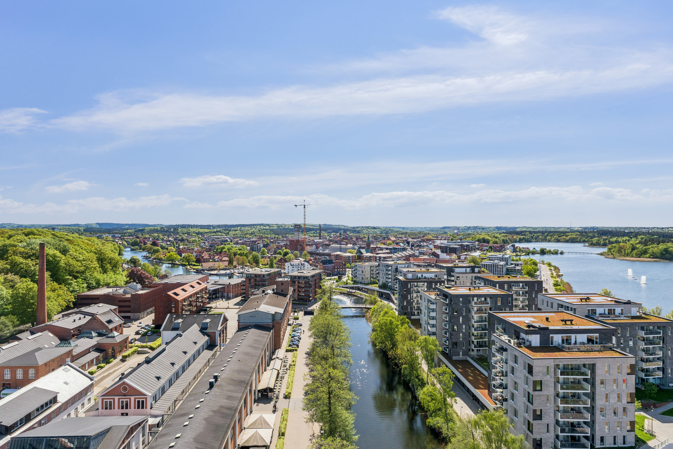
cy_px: 224
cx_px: 336
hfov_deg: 85.4
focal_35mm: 20
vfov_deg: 63.2
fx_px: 365
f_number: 8
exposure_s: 1/500
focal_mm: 13
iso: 200
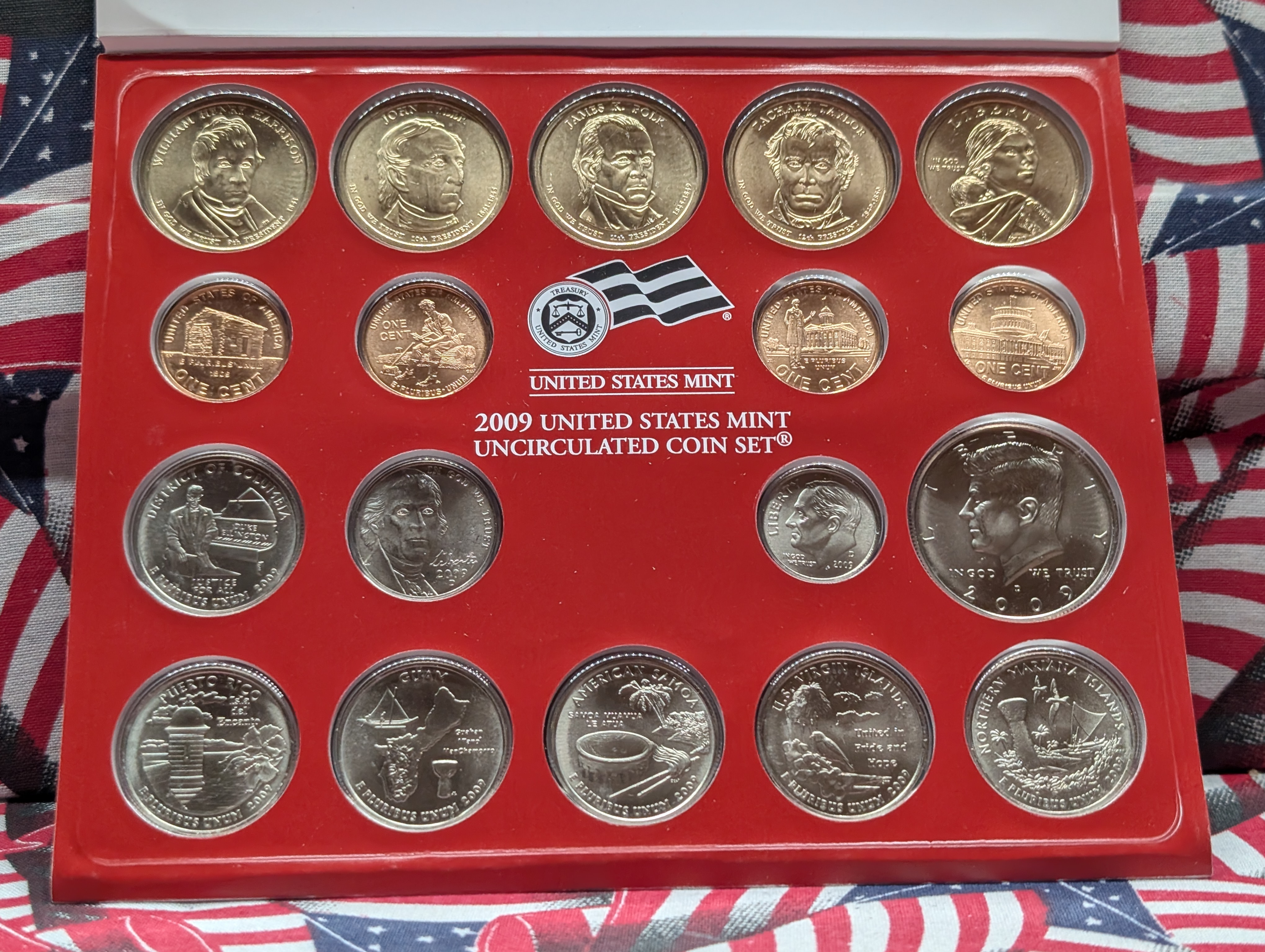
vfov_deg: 29.7
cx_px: 632
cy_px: 476
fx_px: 1793
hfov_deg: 38.9
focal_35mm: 49
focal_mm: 6.9
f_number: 1.68
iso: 89
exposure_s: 1/146
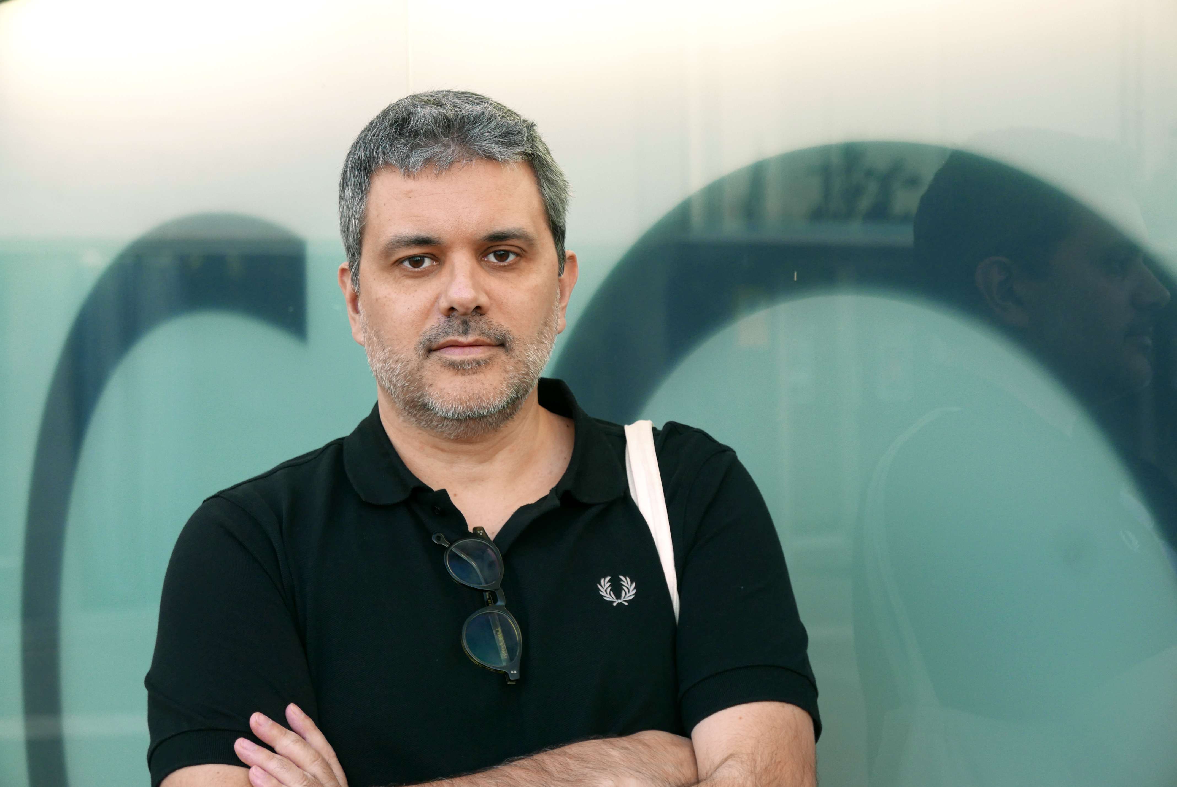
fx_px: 2356
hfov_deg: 28.1
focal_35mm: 72
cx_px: 588
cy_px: 394
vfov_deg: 19.0
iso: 250
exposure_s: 1/125
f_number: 2.8
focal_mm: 32.6
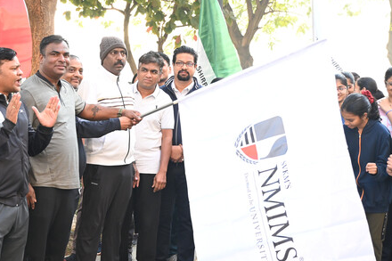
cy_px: 161
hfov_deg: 26.6
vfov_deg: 18.0
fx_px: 824
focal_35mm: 76
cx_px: 136
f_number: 4.2
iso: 1250
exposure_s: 1/320
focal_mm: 37
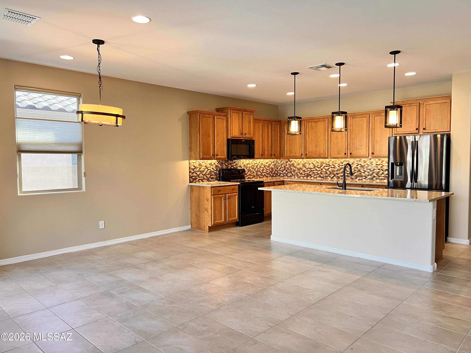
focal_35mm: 26
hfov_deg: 67.3
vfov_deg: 53.1
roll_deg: +0.3
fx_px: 354
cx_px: 236
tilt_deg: -3.4
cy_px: 176
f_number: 1.5
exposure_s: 1/60
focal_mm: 5.7
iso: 80
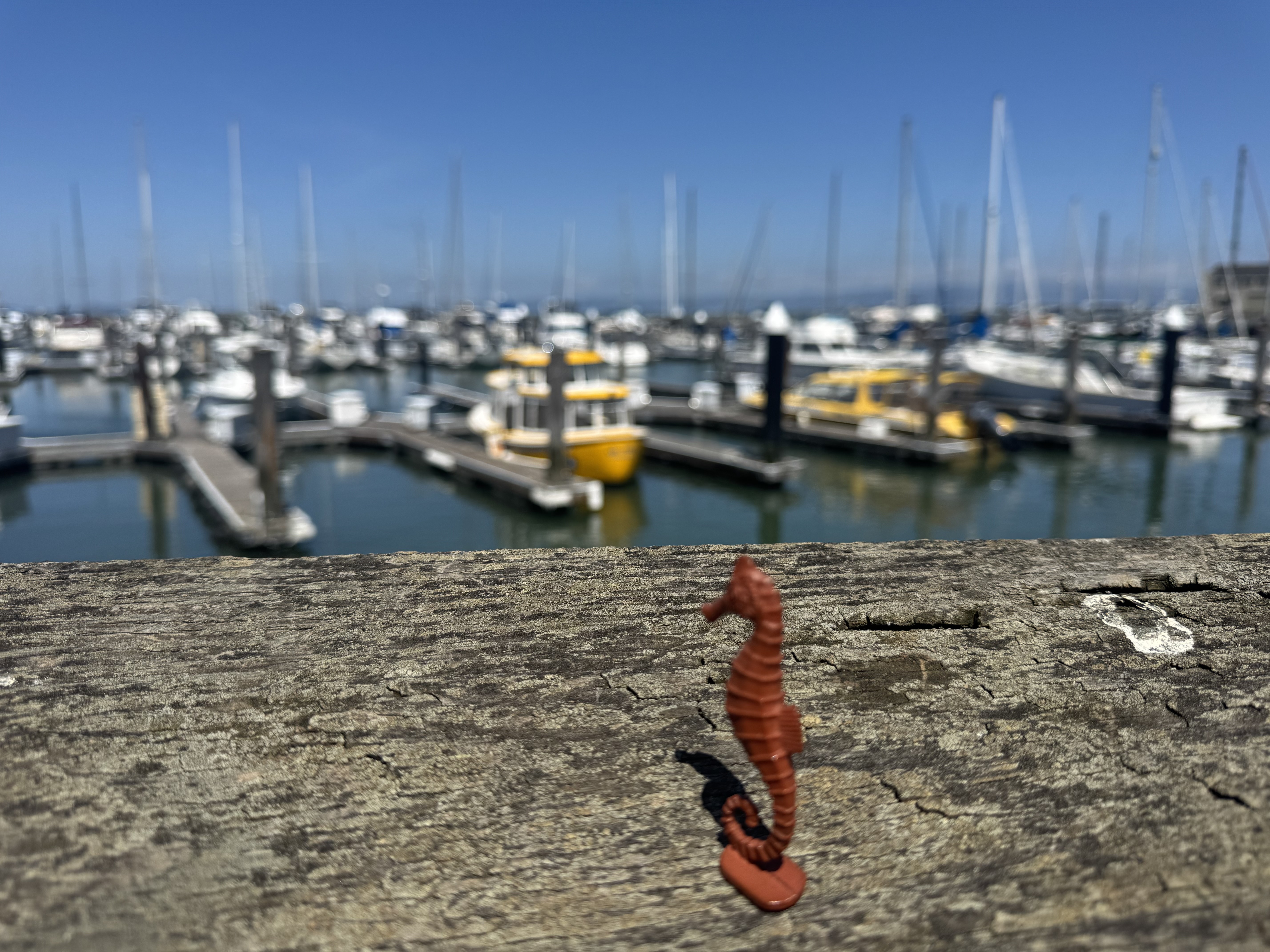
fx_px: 881
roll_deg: -0.8
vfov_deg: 56.8
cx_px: 635
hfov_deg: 71.6
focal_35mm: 24
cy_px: 476
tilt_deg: -11.3
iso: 80
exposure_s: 1/6410
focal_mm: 6.76
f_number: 1.78
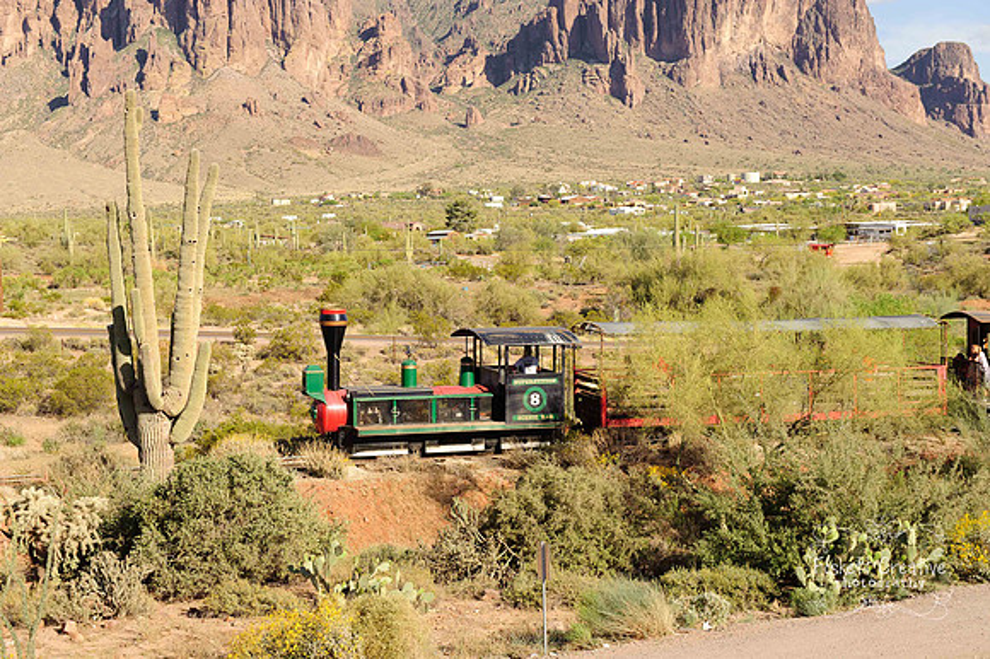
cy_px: 330
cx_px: 495
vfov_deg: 38.8
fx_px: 934
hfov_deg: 55.8
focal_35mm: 34
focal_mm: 34
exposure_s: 1/320
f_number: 9
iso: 200
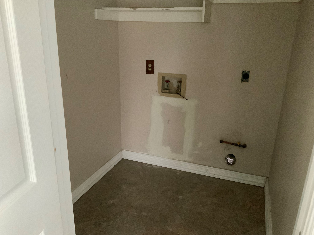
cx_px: 157
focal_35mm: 29
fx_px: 263
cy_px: 118
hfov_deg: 61.7
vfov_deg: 48.2
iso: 500
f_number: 1.8
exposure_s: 1/30
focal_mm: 3
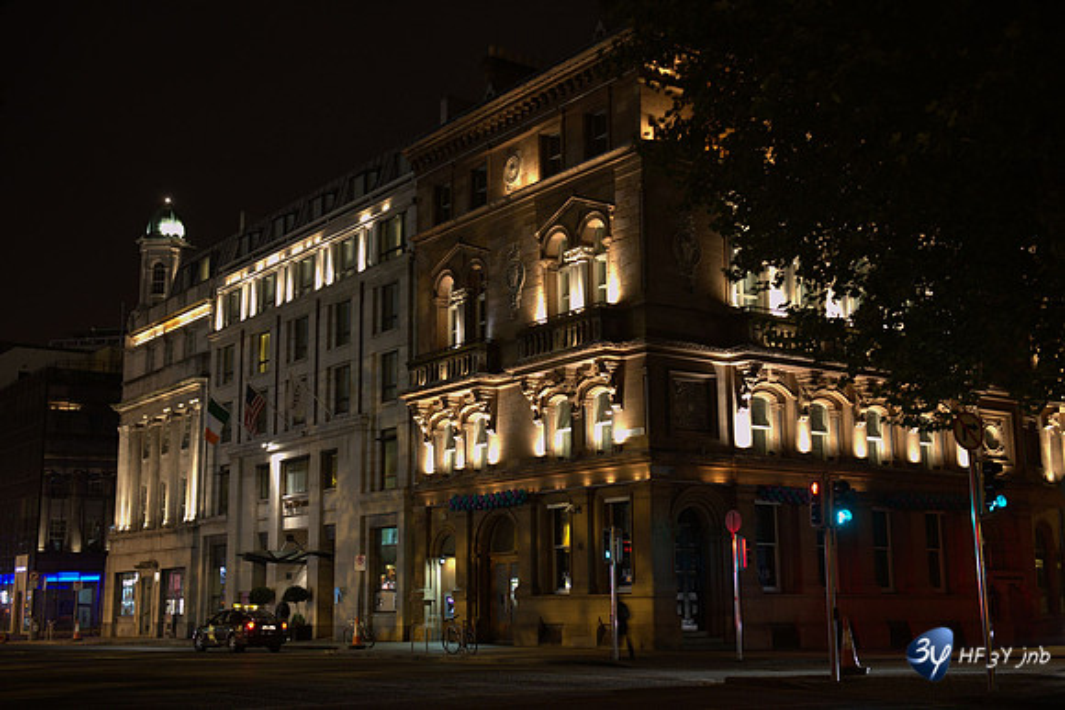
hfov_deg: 43.6
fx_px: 1331
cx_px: 532
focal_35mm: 45
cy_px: 355
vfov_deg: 29.9
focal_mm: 45
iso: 2500
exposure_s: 1/5
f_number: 2.8
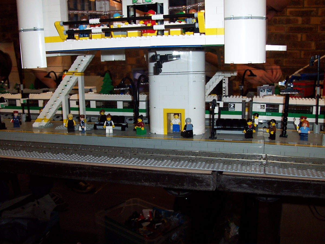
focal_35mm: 37
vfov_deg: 38.7
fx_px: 347
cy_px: 122
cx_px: 162
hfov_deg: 50.1
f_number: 2.8
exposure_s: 1/60
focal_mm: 5.6
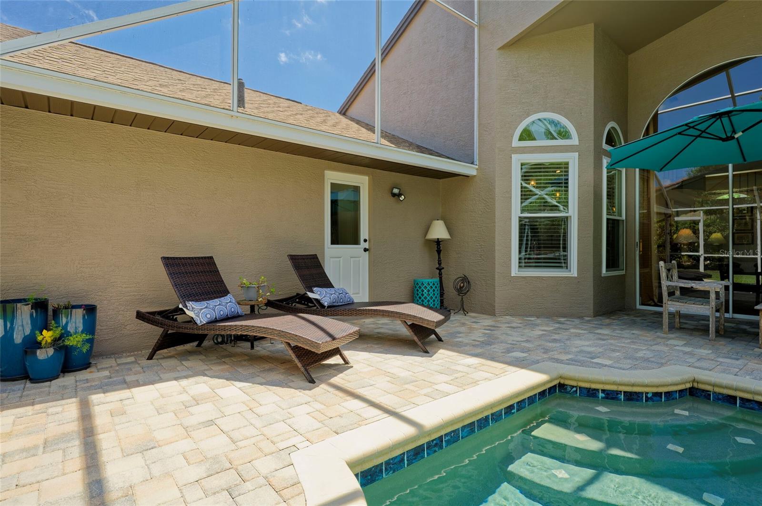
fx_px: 381
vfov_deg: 67.3
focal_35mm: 18
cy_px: 253
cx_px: 381
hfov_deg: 90.1
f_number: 8
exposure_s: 1/200
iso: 250
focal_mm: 18
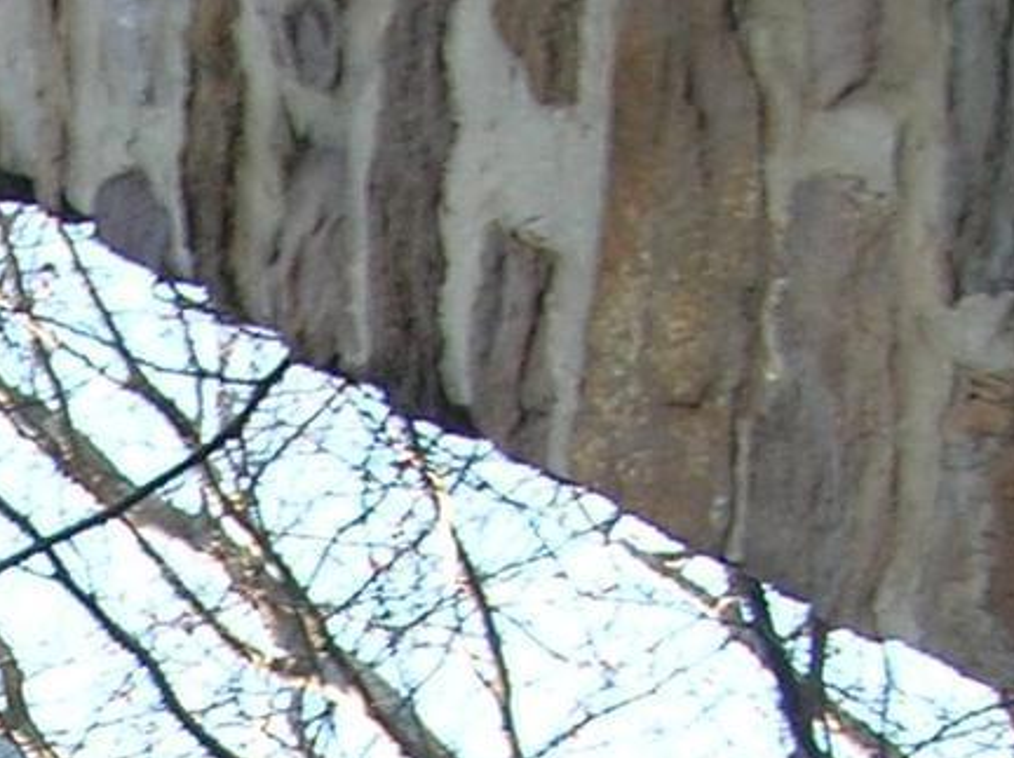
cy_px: 1453
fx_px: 4418
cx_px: -587
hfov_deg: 12.4
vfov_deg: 9.3
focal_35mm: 151
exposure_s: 1/37.2
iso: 50
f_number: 4.9
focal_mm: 5.7
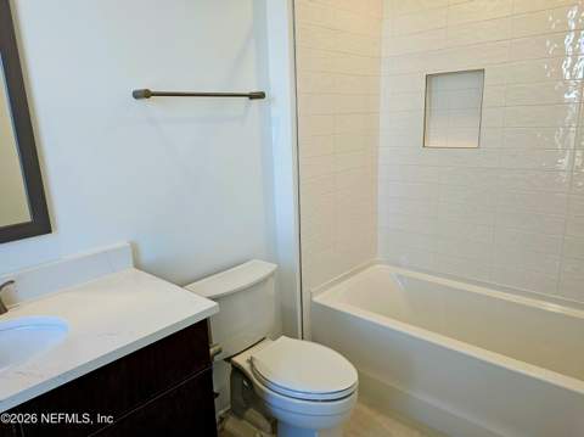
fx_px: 388
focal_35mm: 23
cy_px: 218
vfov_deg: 58.8
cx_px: 292
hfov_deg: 74.0
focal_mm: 6.3
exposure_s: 1/120
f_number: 1.7
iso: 64
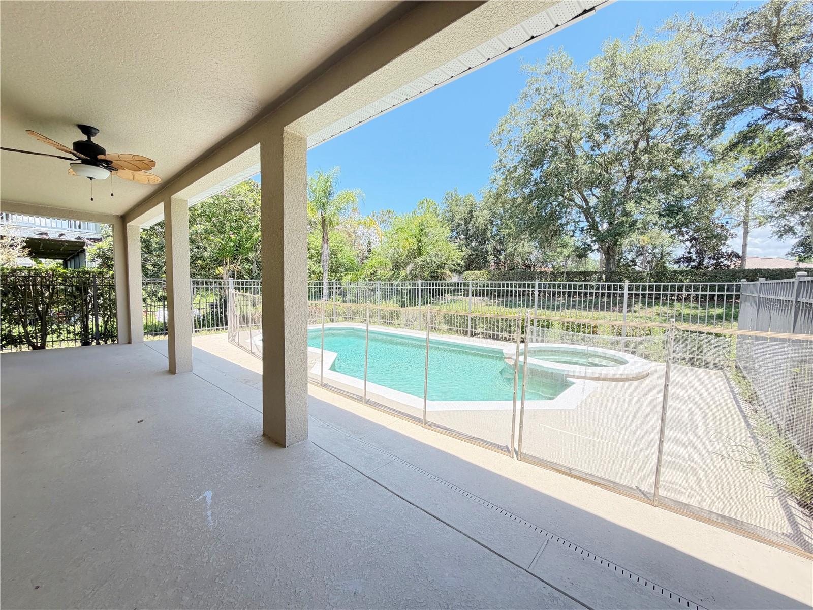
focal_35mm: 14
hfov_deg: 102.1
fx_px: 329
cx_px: 406
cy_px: 305
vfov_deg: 85.7
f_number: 2.2
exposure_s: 1/230
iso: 50
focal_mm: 2.22
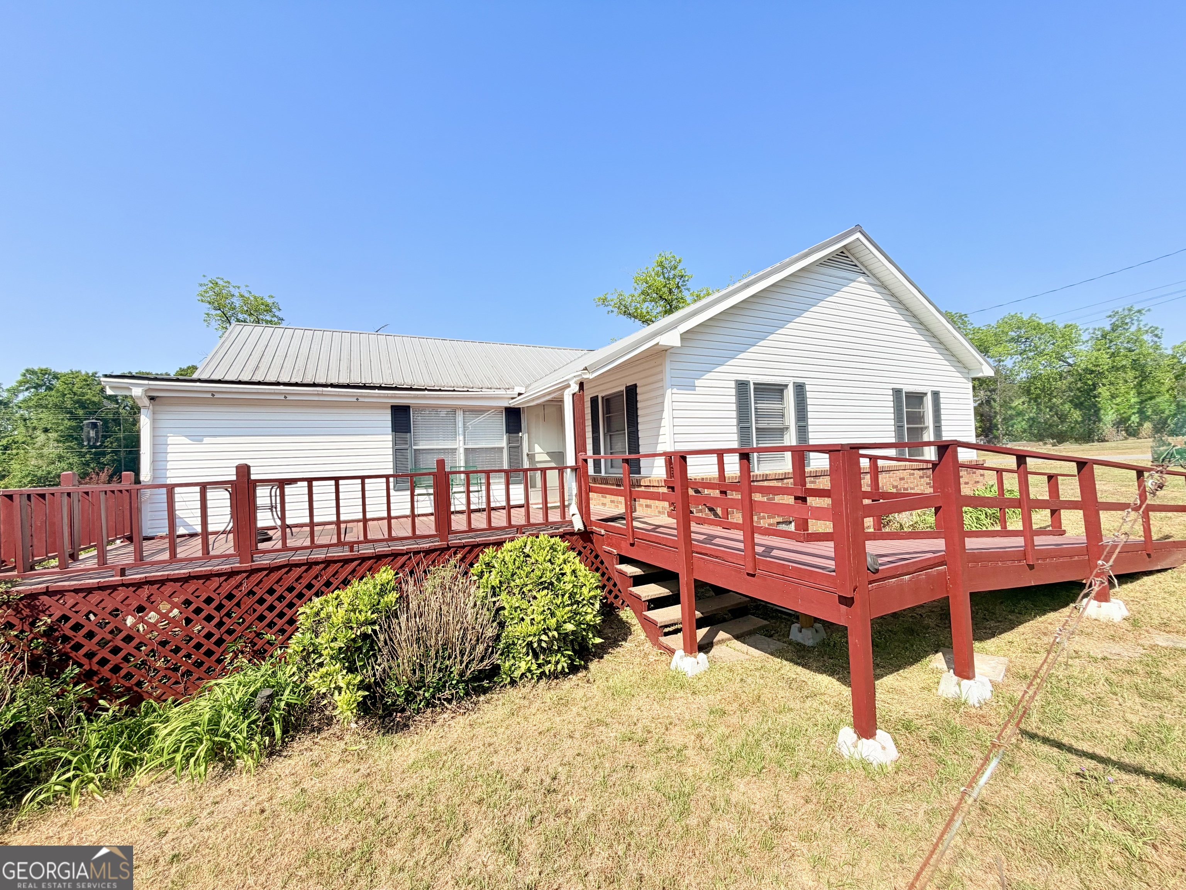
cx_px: 593
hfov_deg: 102.1
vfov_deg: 85.7
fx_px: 480
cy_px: 445
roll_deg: +2.5
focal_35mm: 14
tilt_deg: +1.0
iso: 20
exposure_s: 1/779
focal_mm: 2.22
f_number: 2.2
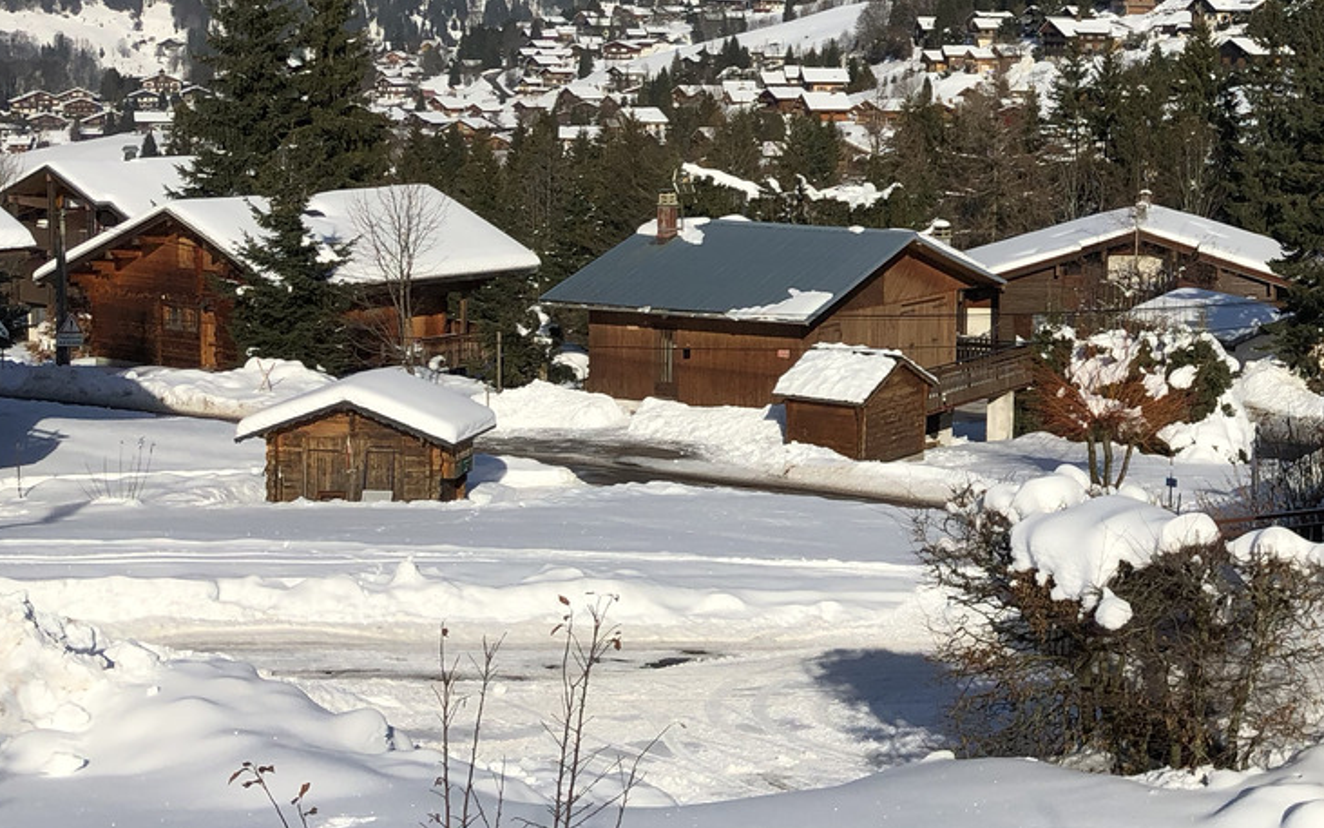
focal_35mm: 65
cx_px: 1219
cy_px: 130
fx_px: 2346
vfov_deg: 19.7
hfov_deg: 30.0
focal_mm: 4
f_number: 1.8
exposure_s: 1/4000
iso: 20
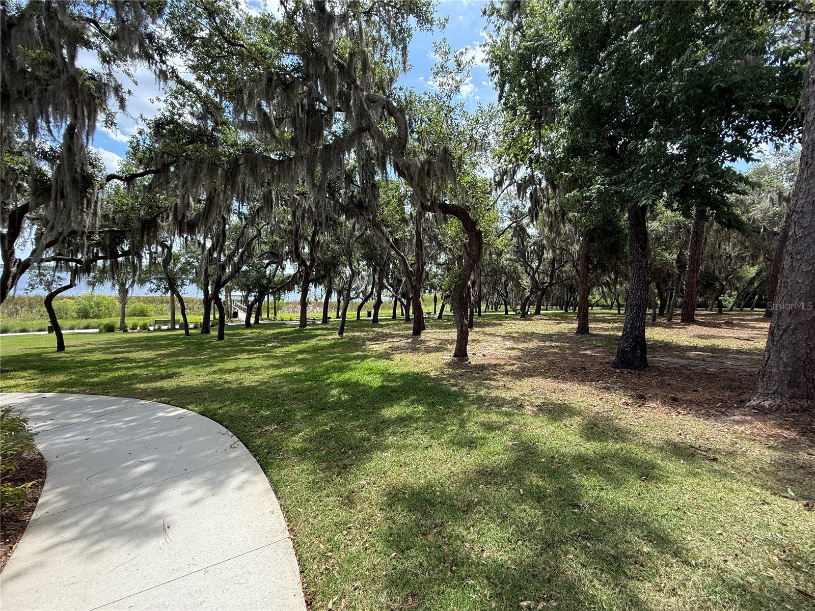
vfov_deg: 85.7
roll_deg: -2.1
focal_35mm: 14
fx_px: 330
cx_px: 408
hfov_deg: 102.1
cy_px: 306
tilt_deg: -1.0
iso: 50
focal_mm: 2.22
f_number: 2.2
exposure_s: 1/554
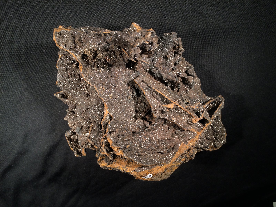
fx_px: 231
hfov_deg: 61.7
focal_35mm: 29
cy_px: 104
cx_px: 138
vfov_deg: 48.2
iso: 40
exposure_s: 1/30
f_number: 2.2
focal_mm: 4.15
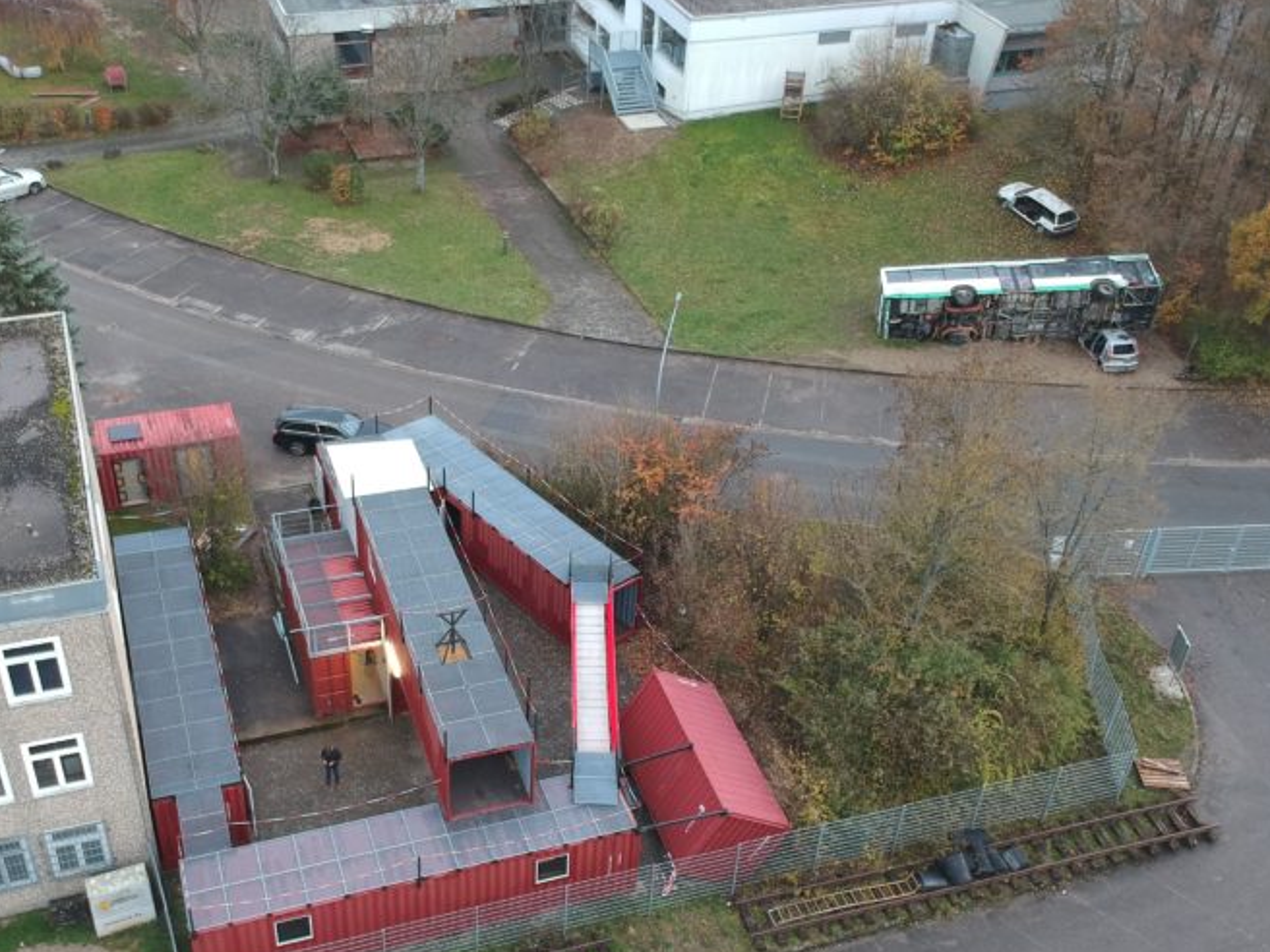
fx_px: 1431
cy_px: 604
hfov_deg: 47.6
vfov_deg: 36.6
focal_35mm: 39
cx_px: 519
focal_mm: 4.49
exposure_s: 1/15
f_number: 2.6
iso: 200
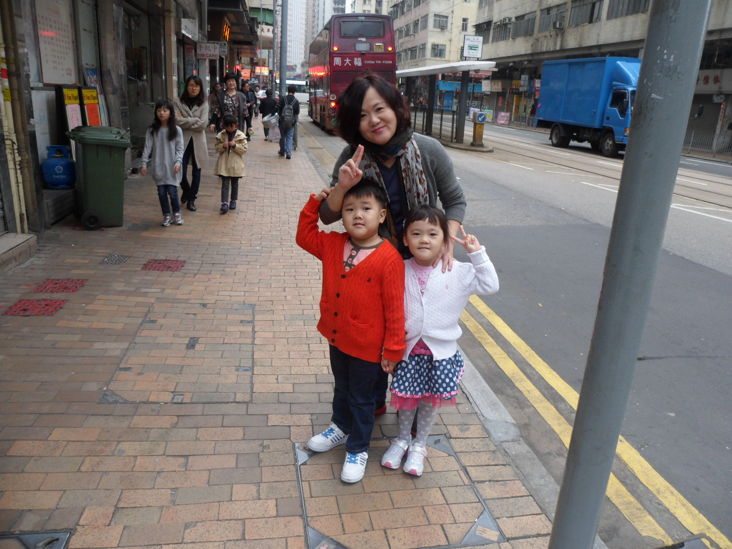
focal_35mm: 26
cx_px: 366
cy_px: 274
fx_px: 550
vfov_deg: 53.1
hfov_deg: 67.3
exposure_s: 1/45
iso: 80
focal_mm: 4.9
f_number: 3.3
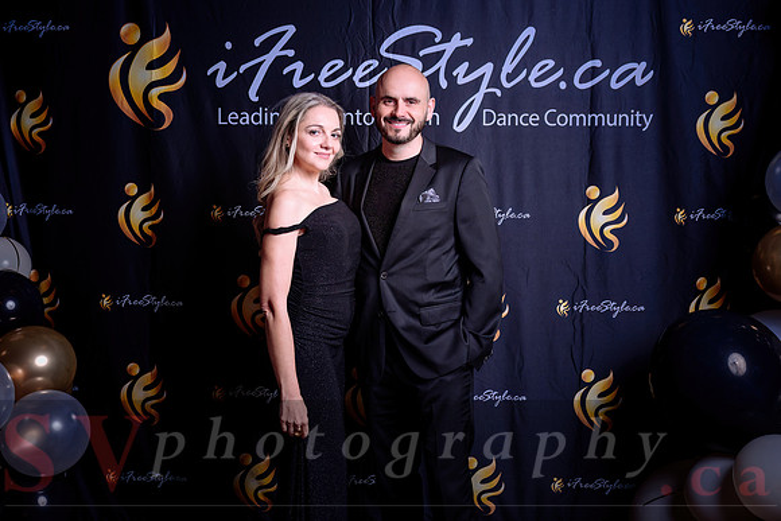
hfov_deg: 46.4
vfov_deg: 31.9
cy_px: 247
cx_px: 358
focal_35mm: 42
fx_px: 910
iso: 125
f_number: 4.5
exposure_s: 1/160
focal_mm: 38
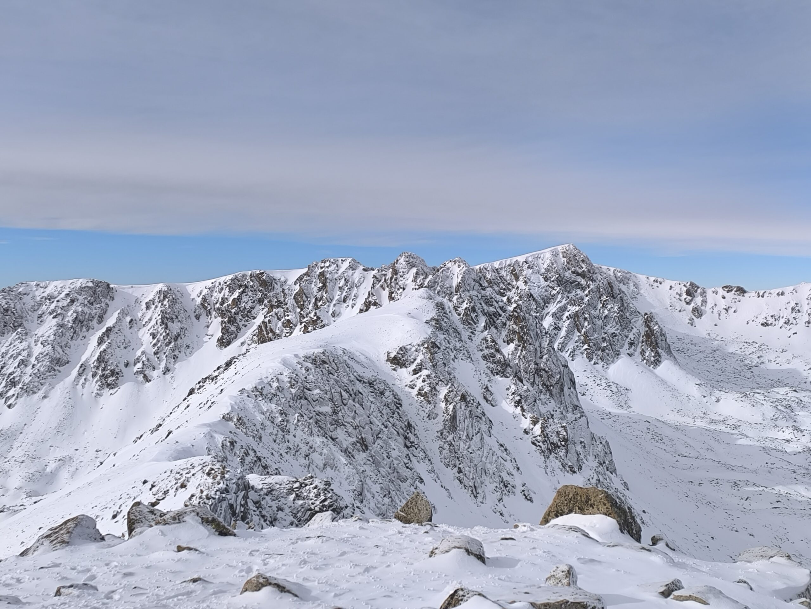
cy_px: 304
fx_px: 914
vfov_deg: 36.8
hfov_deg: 47.9
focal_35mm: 39
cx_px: 406
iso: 50
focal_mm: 6.14
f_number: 1.65
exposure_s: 1/1199
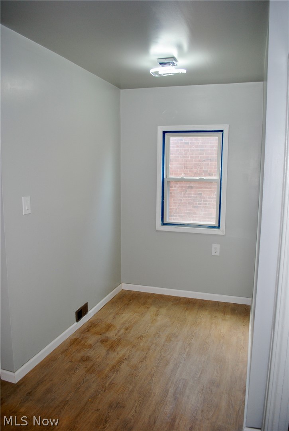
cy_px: 216
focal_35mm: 27
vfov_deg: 67.3
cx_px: 144
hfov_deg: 48.1
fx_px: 324
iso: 200
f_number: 3.5
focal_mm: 18
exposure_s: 1/60
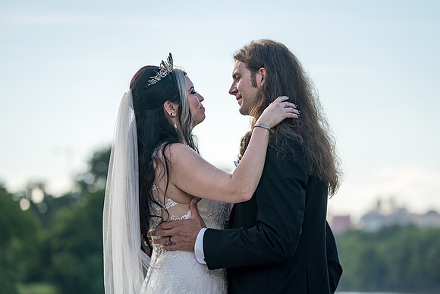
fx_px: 2092
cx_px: 248
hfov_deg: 12.0
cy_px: 166
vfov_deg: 8.0
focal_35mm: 171
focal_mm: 152
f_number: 4
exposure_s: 1/640
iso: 100
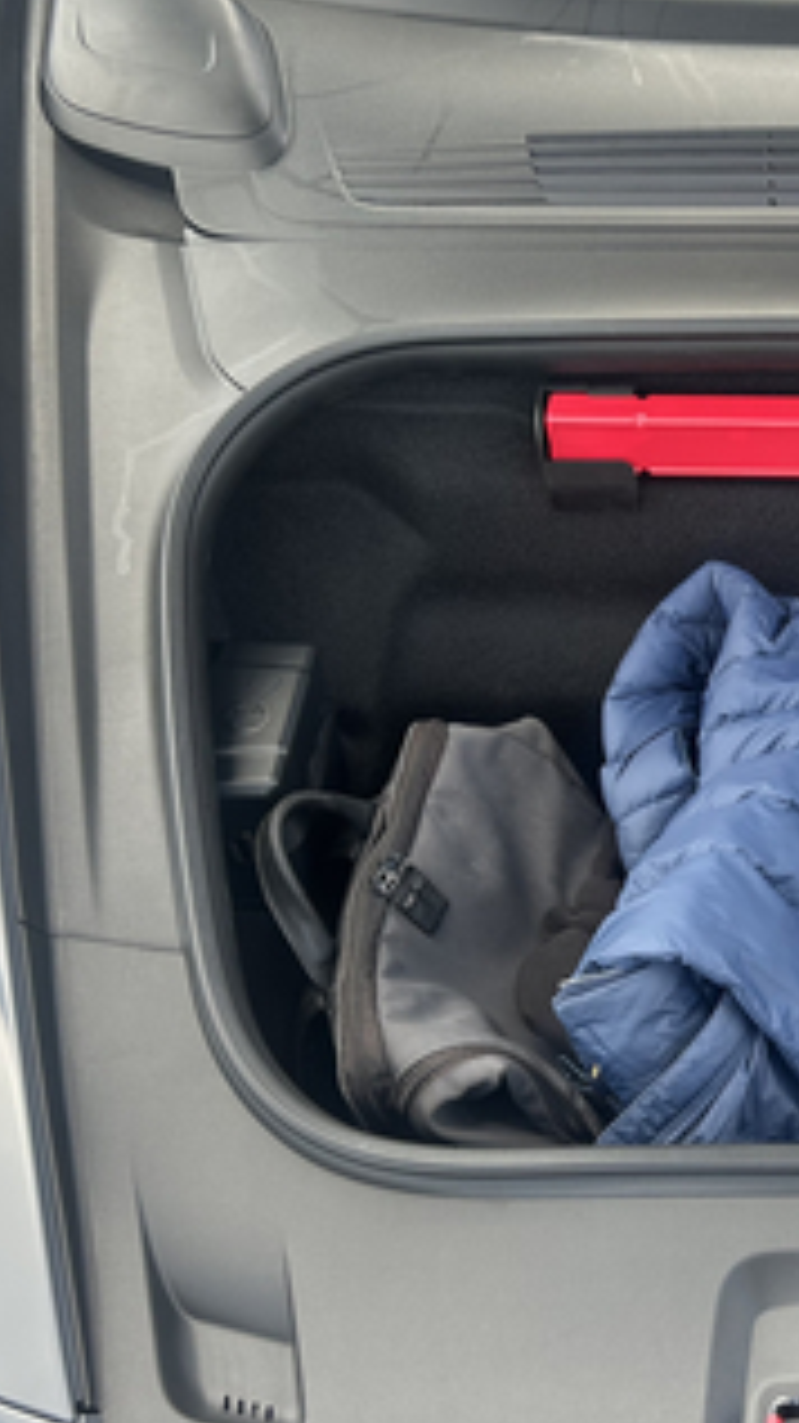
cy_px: 732
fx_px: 1886
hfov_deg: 22.6
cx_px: 880
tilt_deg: -44.8
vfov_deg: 41.3
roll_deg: -1.5
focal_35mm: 50
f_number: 1.5
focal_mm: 5.7
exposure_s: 1/361
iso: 50
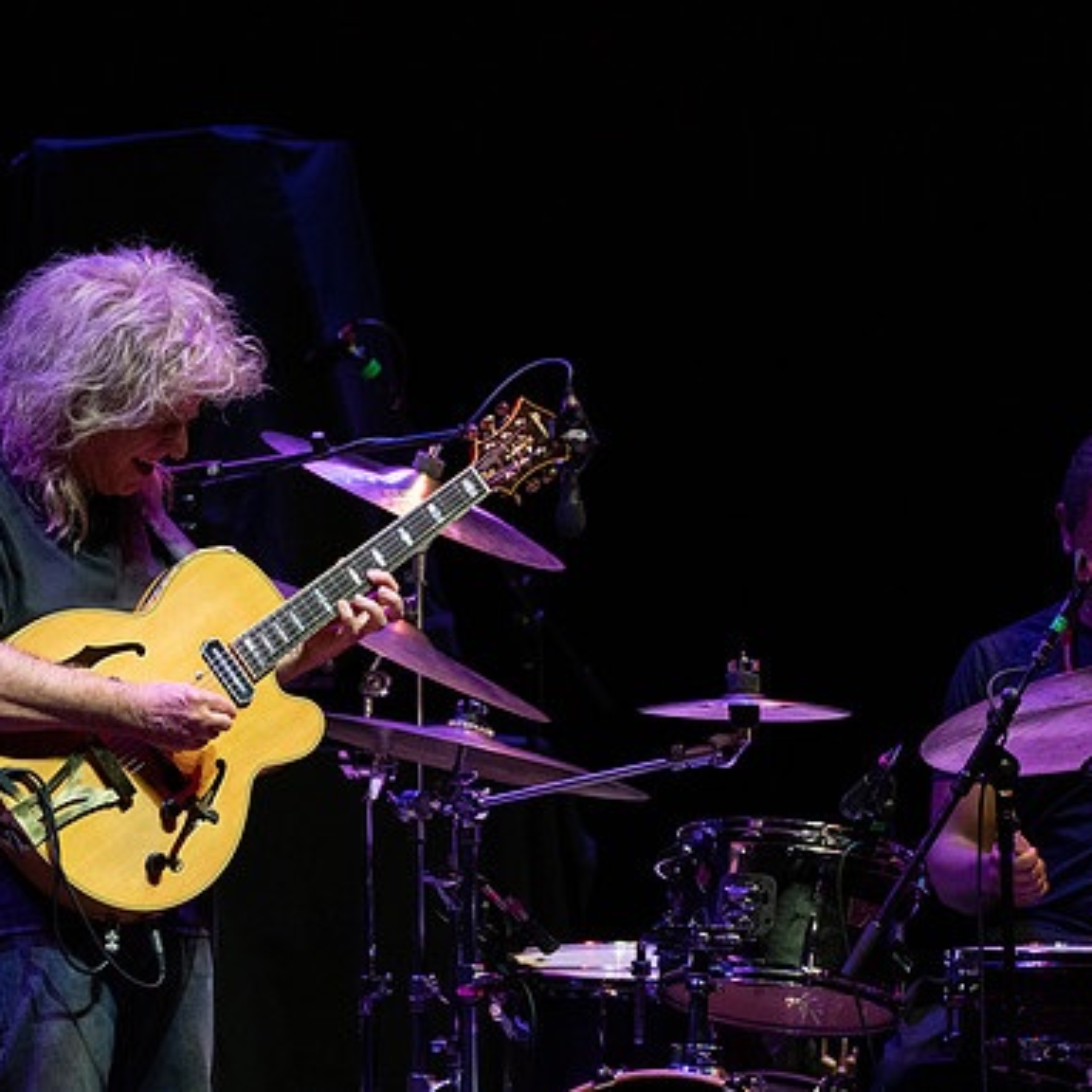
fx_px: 18309
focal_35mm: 513
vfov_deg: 3.4
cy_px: 545
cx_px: 367
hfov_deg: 3.4
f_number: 7.1
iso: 3200
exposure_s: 1/320
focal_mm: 400
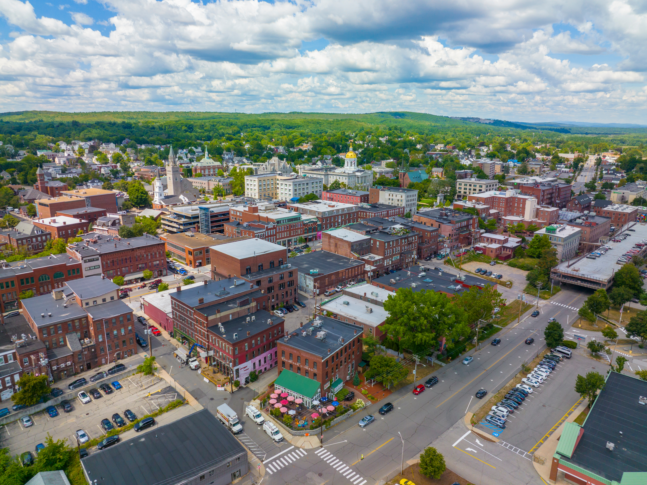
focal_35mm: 24
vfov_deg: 56.8
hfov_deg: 71.6
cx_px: 324
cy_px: 242
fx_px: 448
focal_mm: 12.3
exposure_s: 1/640
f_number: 4.5
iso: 100
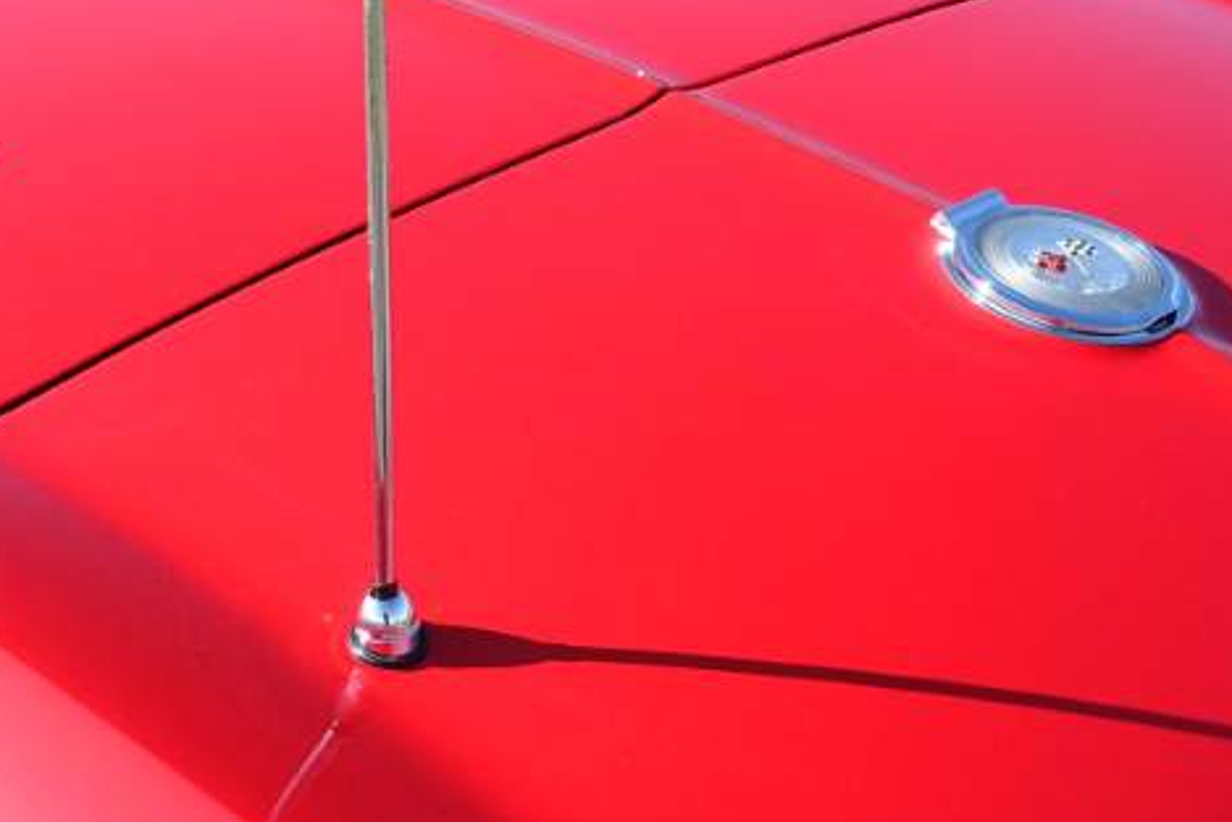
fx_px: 2773
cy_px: 394
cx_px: 573
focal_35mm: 81
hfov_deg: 25.0
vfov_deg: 16.9
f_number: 4
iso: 125
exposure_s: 1/400
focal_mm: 11.93
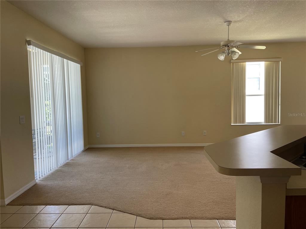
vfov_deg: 53.1
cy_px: 114
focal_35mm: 26
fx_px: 230
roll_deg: +1.5
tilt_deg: -2.4
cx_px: 153
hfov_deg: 67.3
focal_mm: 4.2
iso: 64
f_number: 1.6
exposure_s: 1/121
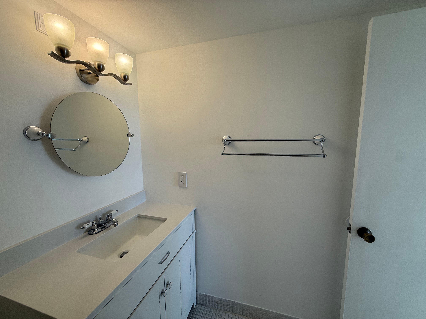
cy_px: 160
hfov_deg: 102.1
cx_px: 213
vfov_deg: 85.7
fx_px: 172
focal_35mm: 14
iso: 50
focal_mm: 2.22
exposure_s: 1/120
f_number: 2.2
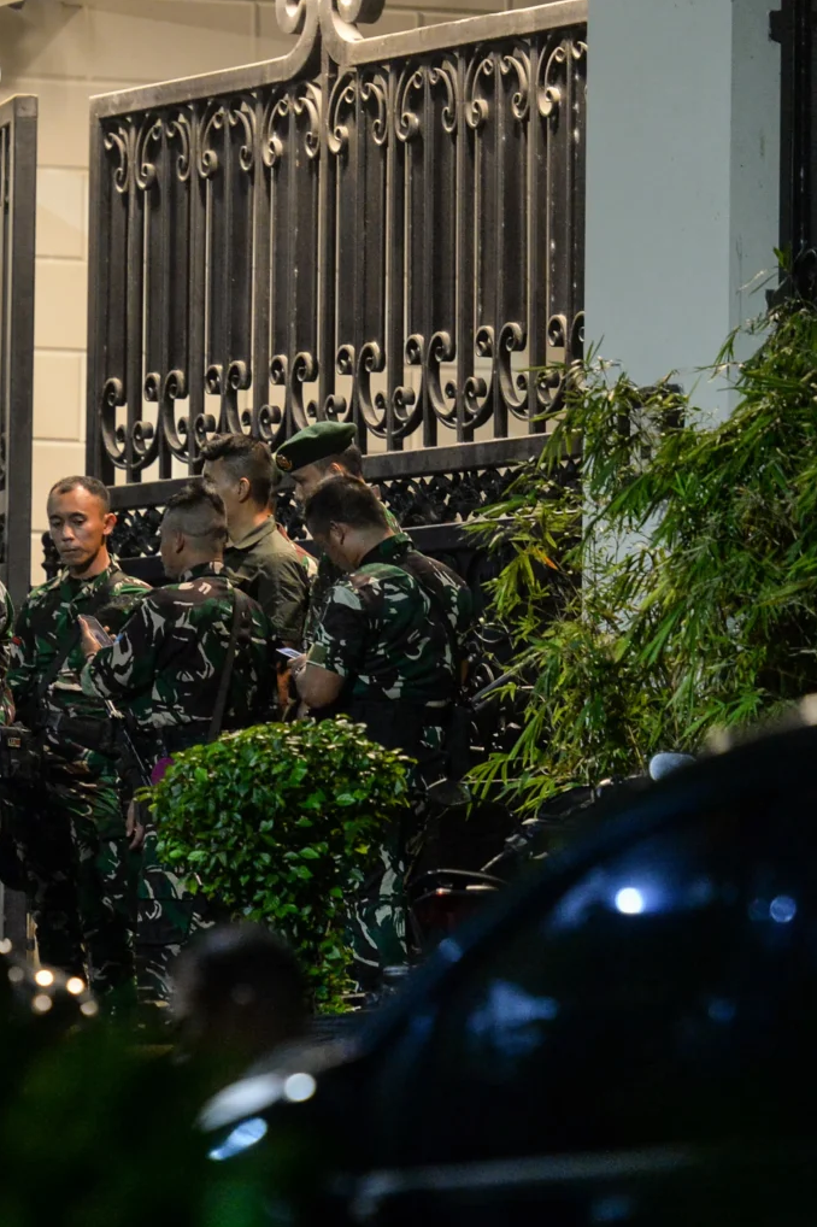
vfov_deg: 7.8
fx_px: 8992
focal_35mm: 264
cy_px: 614
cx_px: 161
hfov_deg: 5.2
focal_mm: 175
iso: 3200
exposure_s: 1/80
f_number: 2.8
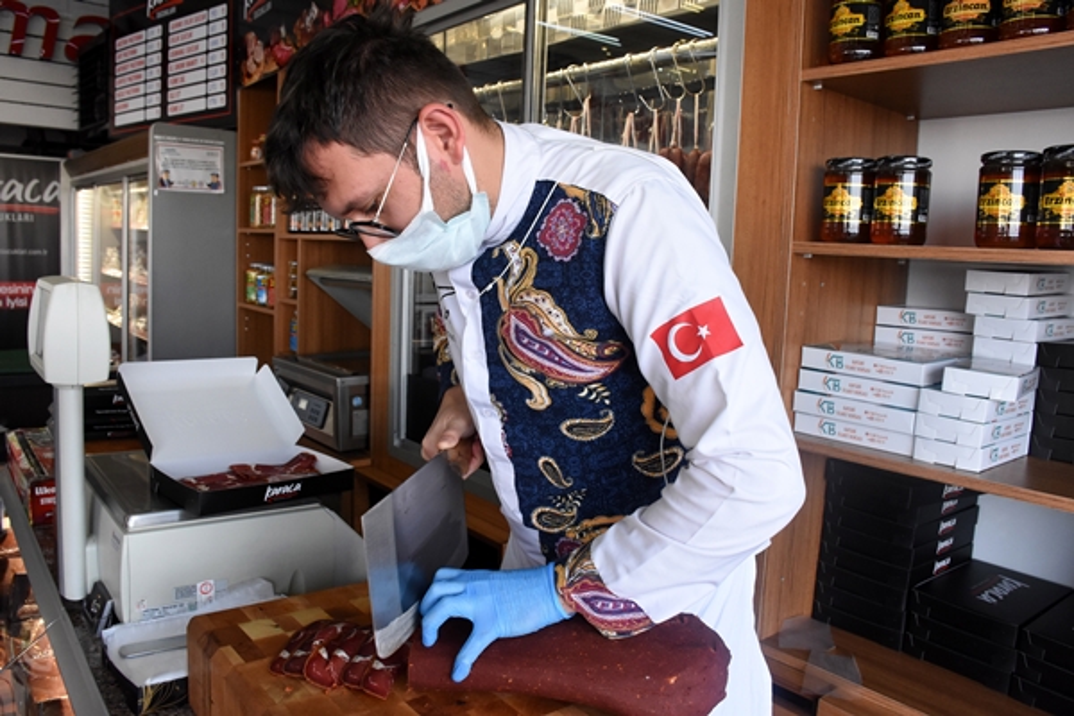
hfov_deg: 67.4
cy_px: 358
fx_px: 805
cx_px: 537
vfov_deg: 47.9
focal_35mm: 27
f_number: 8
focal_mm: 18
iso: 2000
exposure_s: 1/250
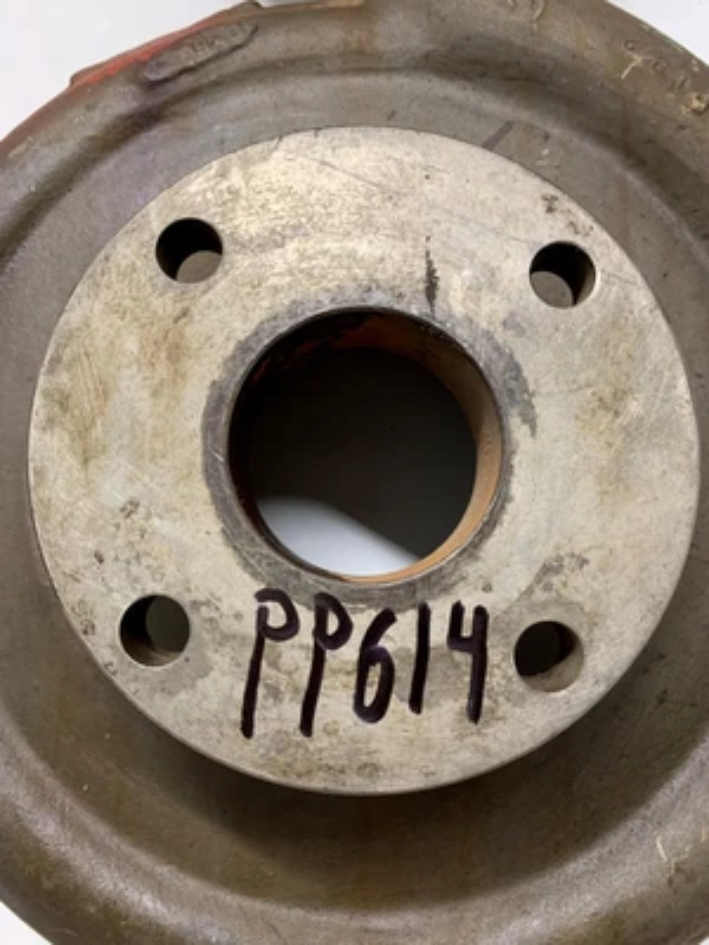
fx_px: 710
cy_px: 472
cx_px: 354
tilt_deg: -79.9
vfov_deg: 67.3
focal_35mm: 26
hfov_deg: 53.1
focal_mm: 4.25
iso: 100
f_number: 1.8
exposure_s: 1/60
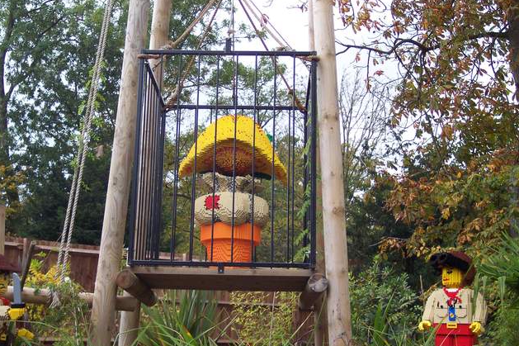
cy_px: 167
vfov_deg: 25.0
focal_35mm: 54
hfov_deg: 36.9
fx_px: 778
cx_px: 256
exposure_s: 1/350
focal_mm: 10.7
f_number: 3.4
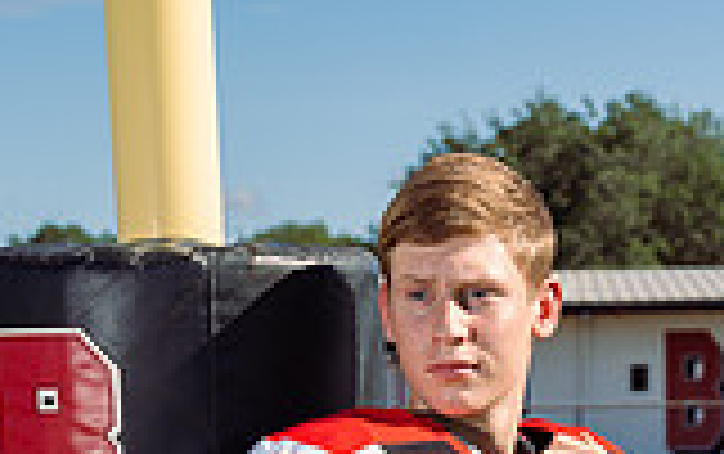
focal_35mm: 148
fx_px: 2923
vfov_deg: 8.3
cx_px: 522
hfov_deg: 14.1
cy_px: 1007
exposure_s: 1/250
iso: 50
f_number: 5.6
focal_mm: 52
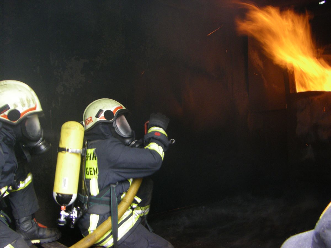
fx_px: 363
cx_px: 166
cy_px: 124
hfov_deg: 49.0
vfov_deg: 37.7
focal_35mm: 38
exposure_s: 1/10
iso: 200
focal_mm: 6.3
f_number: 3.5
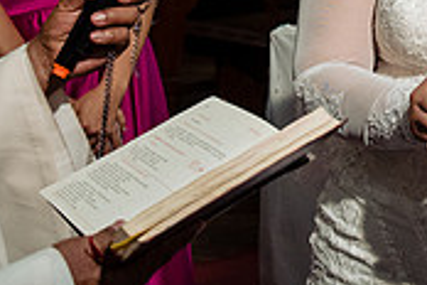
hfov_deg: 15.0
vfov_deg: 9.9
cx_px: 392
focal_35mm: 135
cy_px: -111
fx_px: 1601
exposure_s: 1/125
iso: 2000
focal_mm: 34
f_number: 5
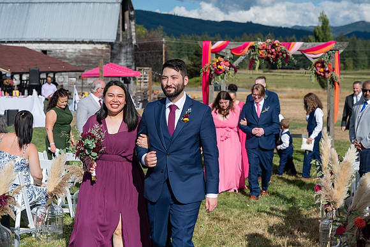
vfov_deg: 21.6
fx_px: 648
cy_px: 124
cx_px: 185
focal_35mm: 63
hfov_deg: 31.9
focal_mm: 63
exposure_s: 1/5000
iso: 400
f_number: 5
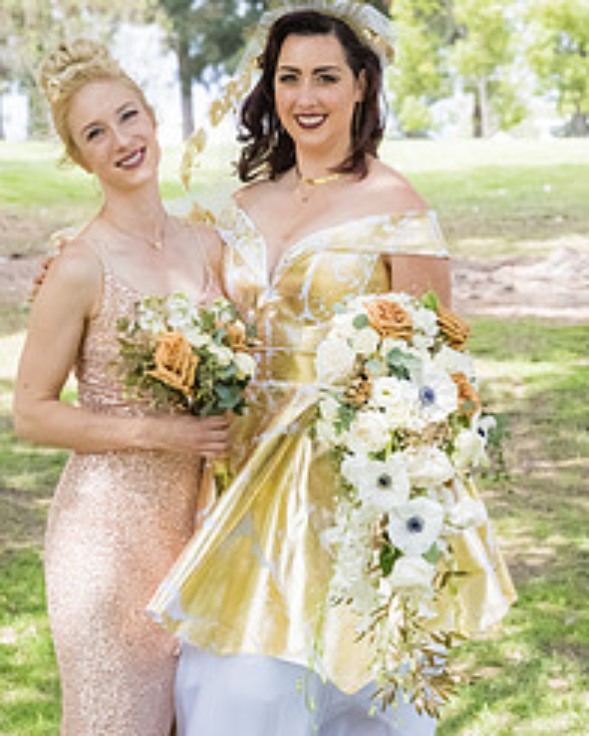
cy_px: 434
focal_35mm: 120
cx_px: 257
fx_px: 2613
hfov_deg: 12.9
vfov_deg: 16.0
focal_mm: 70
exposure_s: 1/2000
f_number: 5.6
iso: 1250
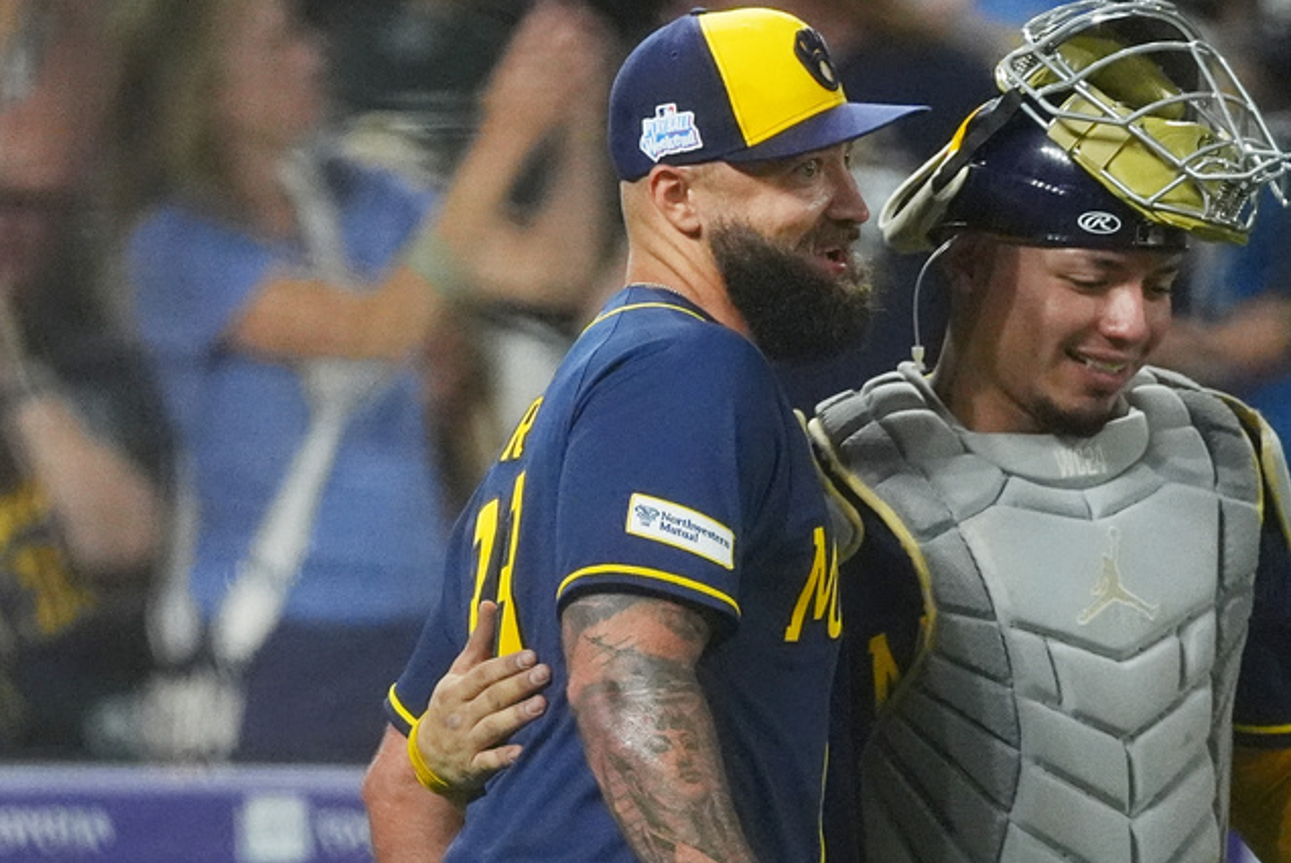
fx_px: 52032
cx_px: 777
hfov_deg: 1.4
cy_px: 526
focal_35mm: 1450
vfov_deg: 0.9
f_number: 4
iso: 6400
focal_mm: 600
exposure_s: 1/2000
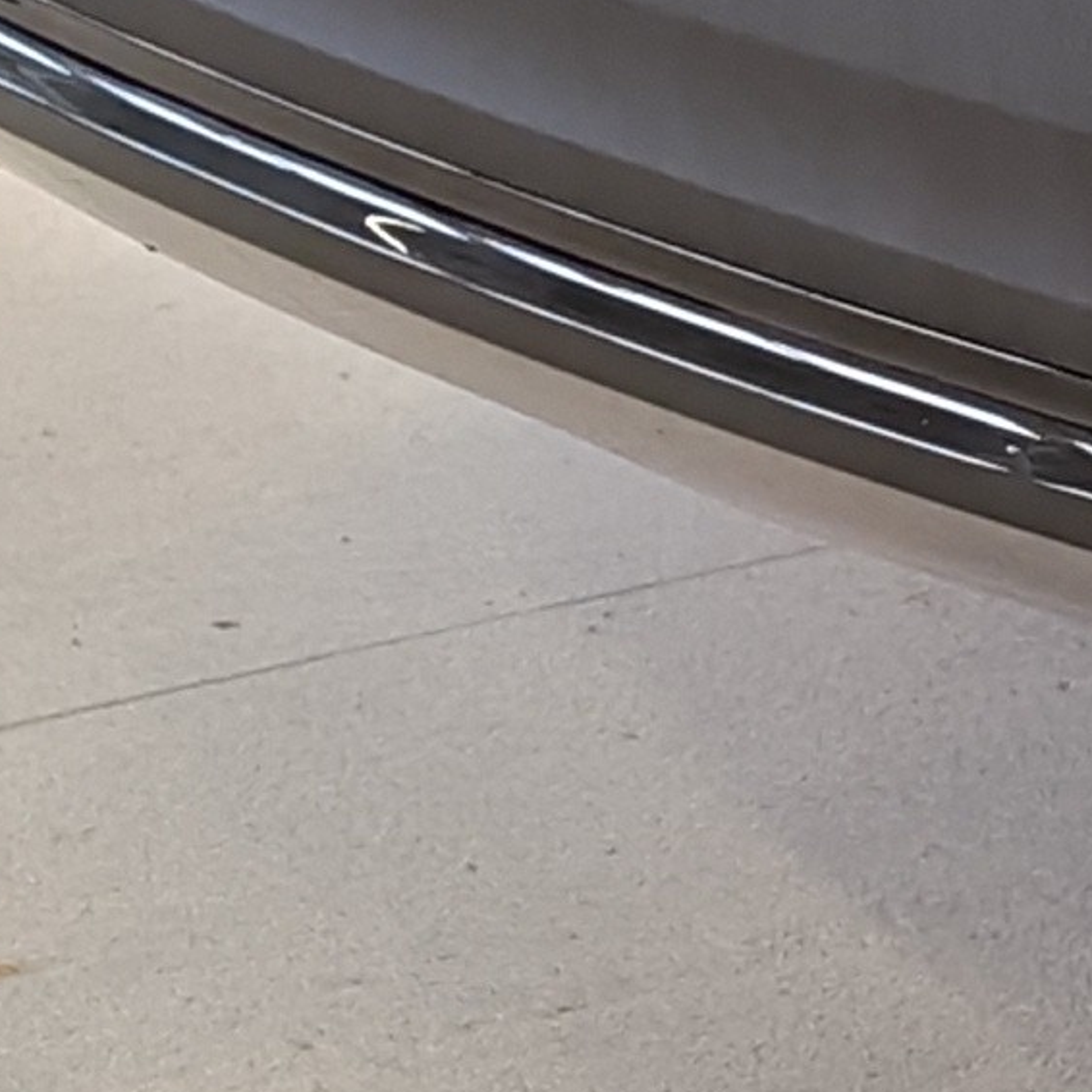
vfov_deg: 8.2
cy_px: -85
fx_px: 7531
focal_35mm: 211
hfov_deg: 7.9
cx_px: 2194
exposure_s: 1/100
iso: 320
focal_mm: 6.12
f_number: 1.9
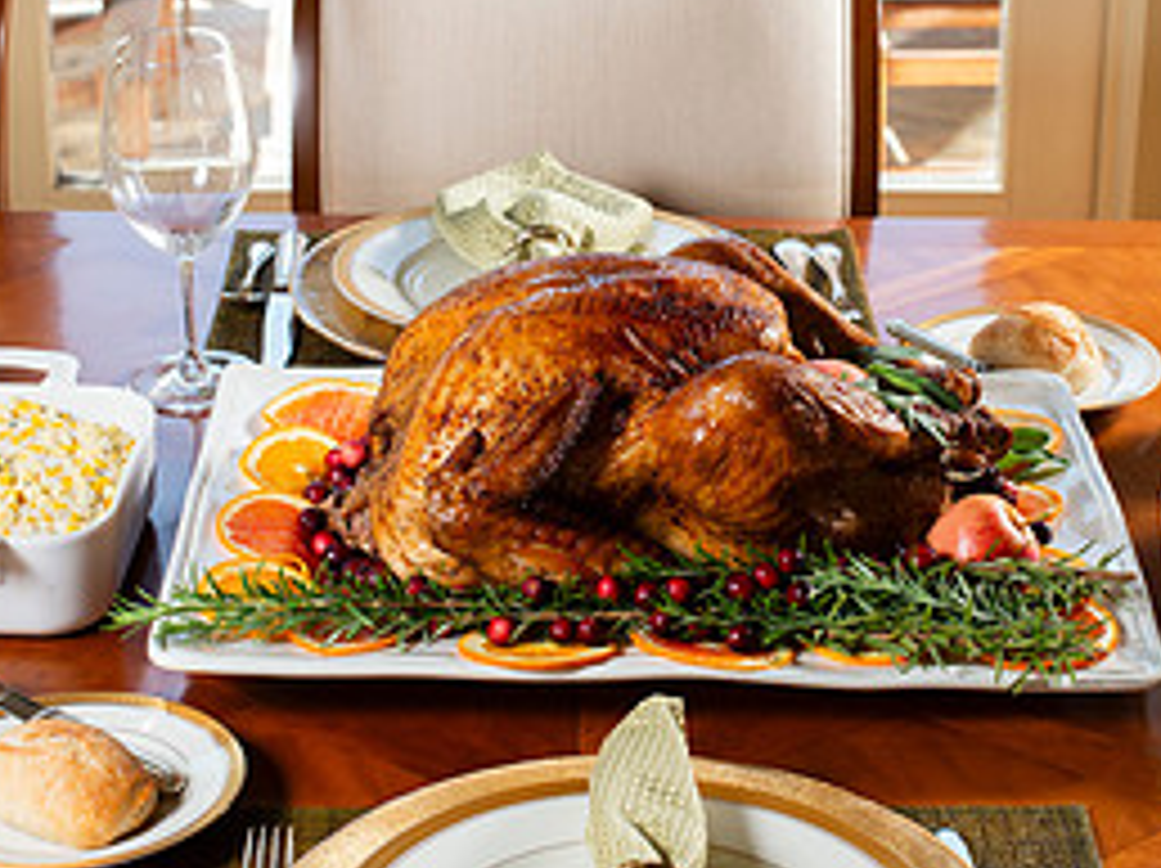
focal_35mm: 84
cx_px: 644
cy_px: 301
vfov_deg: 17.5
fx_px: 2815
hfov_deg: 23.3
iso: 250
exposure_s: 1/160
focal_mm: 50
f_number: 7.1
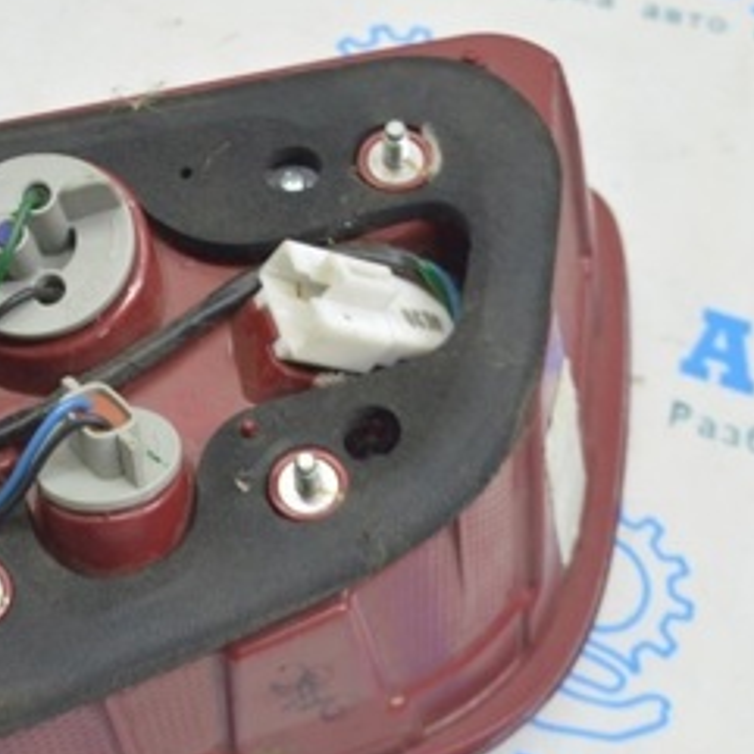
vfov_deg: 21.3
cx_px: 135
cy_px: 502
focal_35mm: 81
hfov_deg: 21.1
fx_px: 1996
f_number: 5.6
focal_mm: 24
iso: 400
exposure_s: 1/15
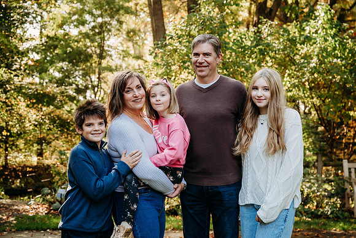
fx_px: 603
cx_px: 178
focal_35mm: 61
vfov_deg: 22.3
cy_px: 119
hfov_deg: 32.9
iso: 400
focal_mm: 61
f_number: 5
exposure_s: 1/250
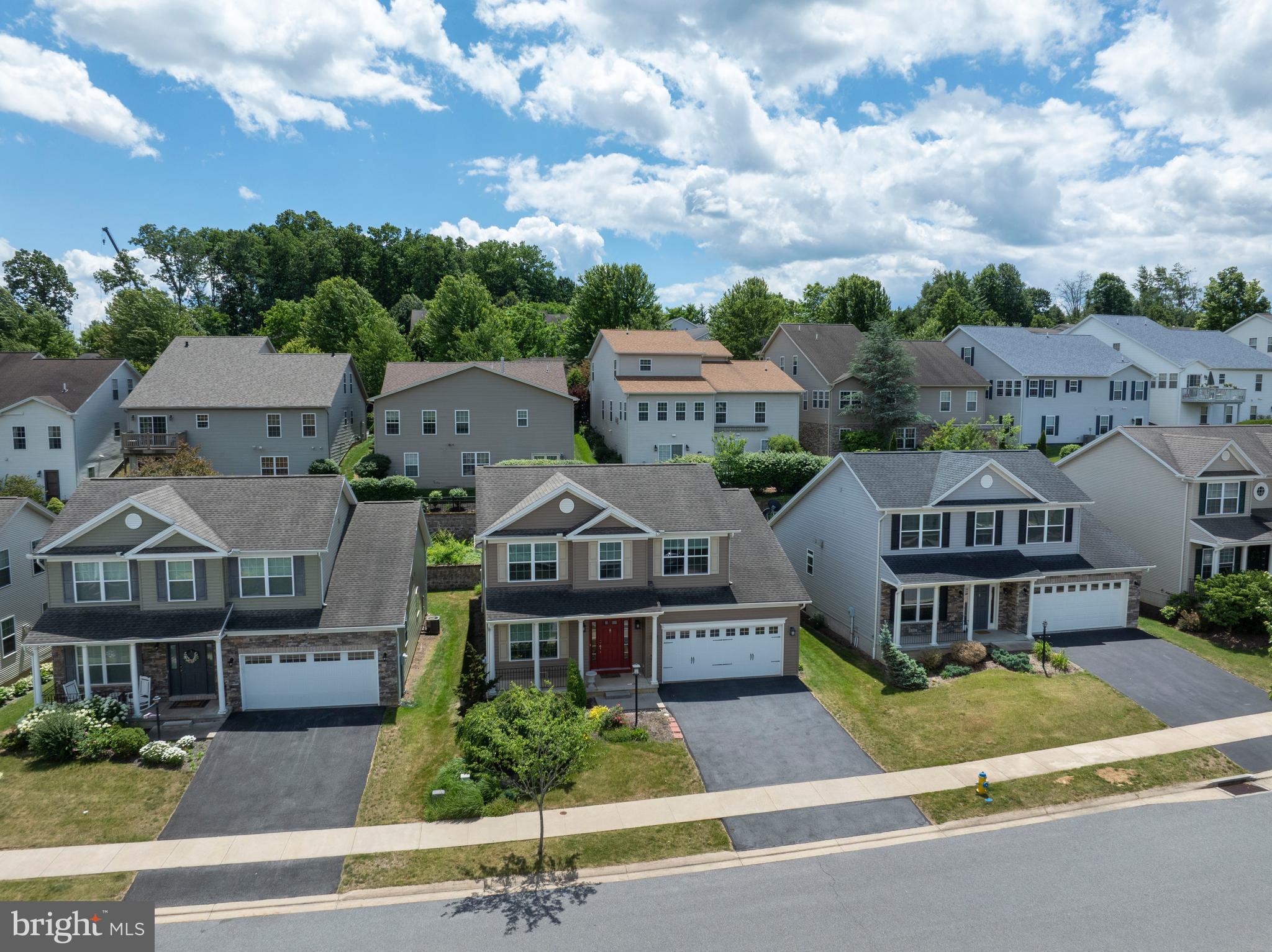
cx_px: 636
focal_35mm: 24
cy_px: 476
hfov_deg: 71.6
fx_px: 881
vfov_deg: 56.8
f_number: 7.1
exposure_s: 1/400
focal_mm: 12.29
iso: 100
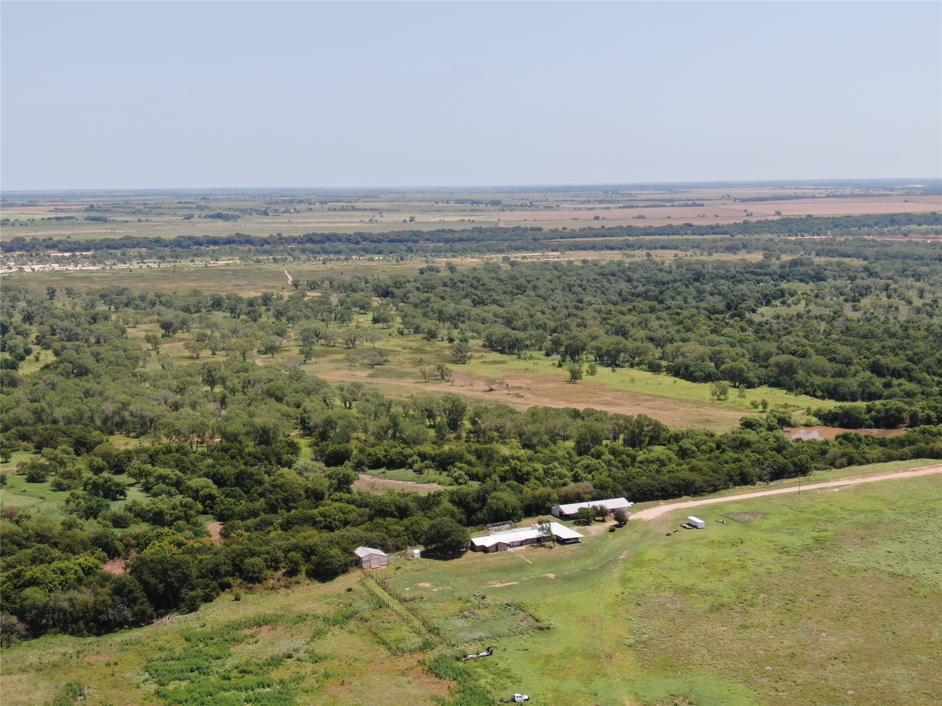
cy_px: 353
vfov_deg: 30.3
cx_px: 471
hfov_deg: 39.7
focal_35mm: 48
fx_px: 1306
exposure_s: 1/640
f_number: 3.8
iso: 100
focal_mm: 8.6
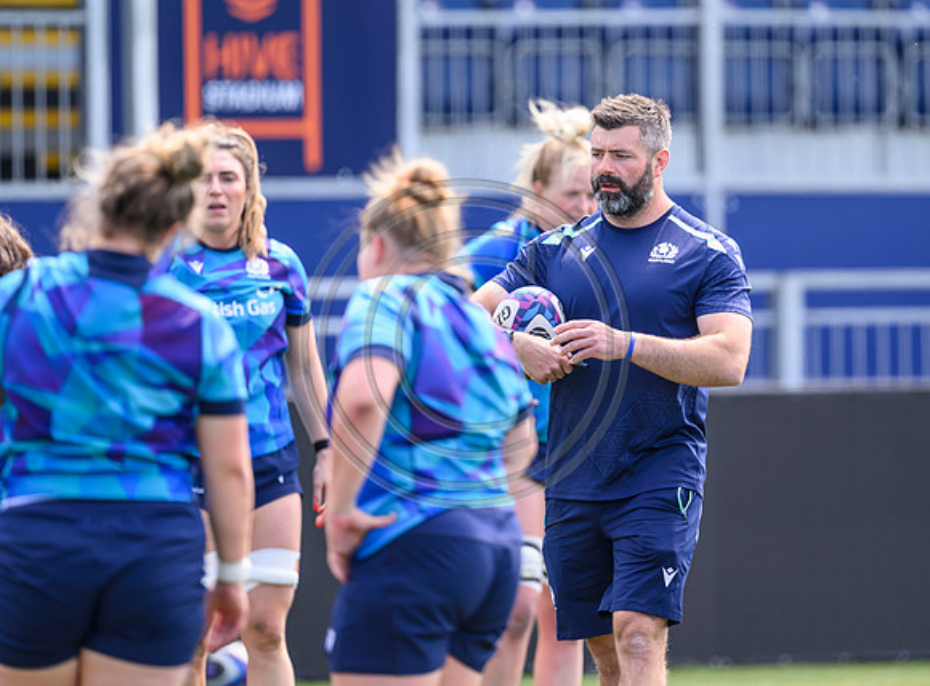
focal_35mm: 543
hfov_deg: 3.7
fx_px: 14515
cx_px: 649
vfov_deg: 2.7
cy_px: 261
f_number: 2.8
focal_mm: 400
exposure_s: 1/1000
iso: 500
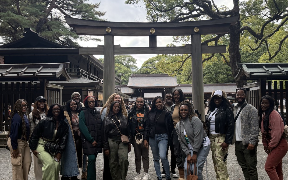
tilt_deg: +1.1
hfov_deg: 51.4
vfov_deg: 33.6
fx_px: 298
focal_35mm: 38
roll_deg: +1.0
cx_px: 160
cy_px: 98
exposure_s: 1/507
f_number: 1.78
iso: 100
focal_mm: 6.76
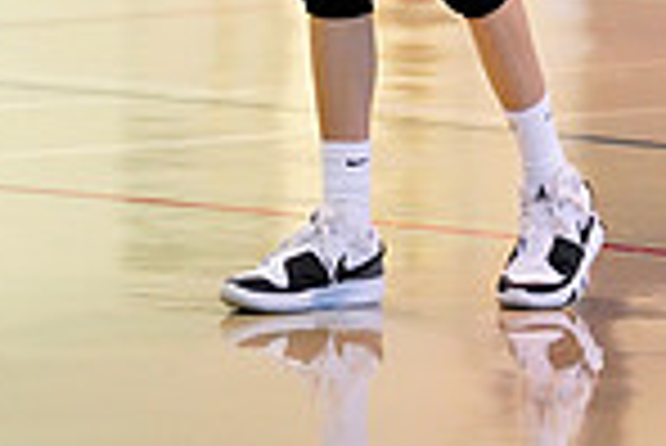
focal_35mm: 609
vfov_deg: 2.3
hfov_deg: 3.4
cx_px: 320
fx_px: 11277
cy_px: -446
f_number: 2.8
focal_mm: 200
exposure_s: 1/640
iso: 8000
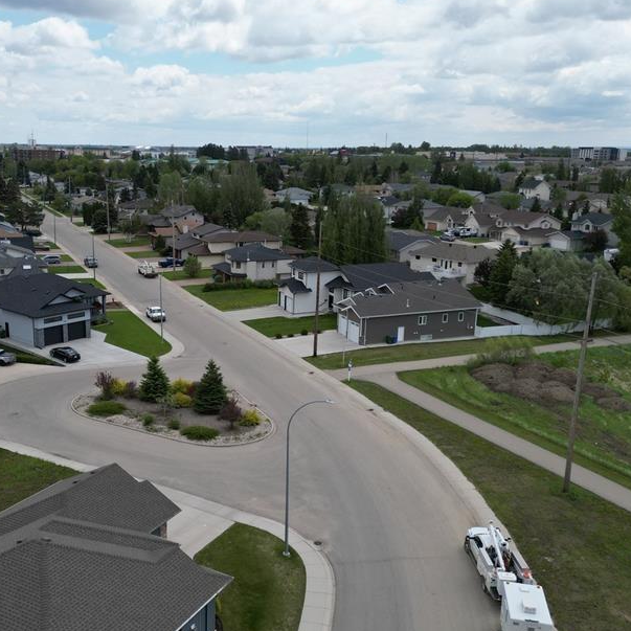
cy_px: 342
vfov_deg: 46.0
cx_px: 240
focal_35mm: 36
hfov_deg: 45.7
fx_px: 742
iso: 130
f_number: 1.7
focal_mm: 6.72
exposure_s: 1/1000
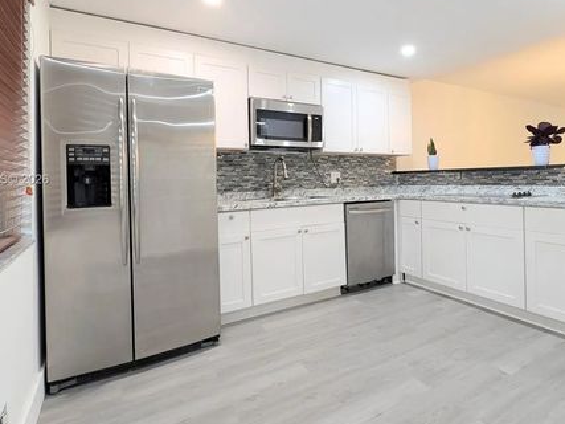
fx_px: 294
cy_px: 180
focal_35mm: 18
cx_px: 307
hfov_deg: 87.6
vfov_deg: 71.2
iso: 201
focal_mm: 2.02
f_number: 1.7
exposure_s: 1/120
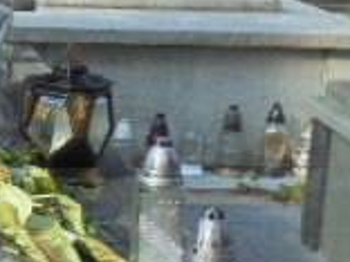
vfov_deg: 9.5
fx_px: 1577
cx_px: -202
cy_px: 168
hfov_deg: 12.0
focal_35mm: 156
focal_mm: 6.9
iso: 100
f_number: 4.2
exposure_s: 1/200
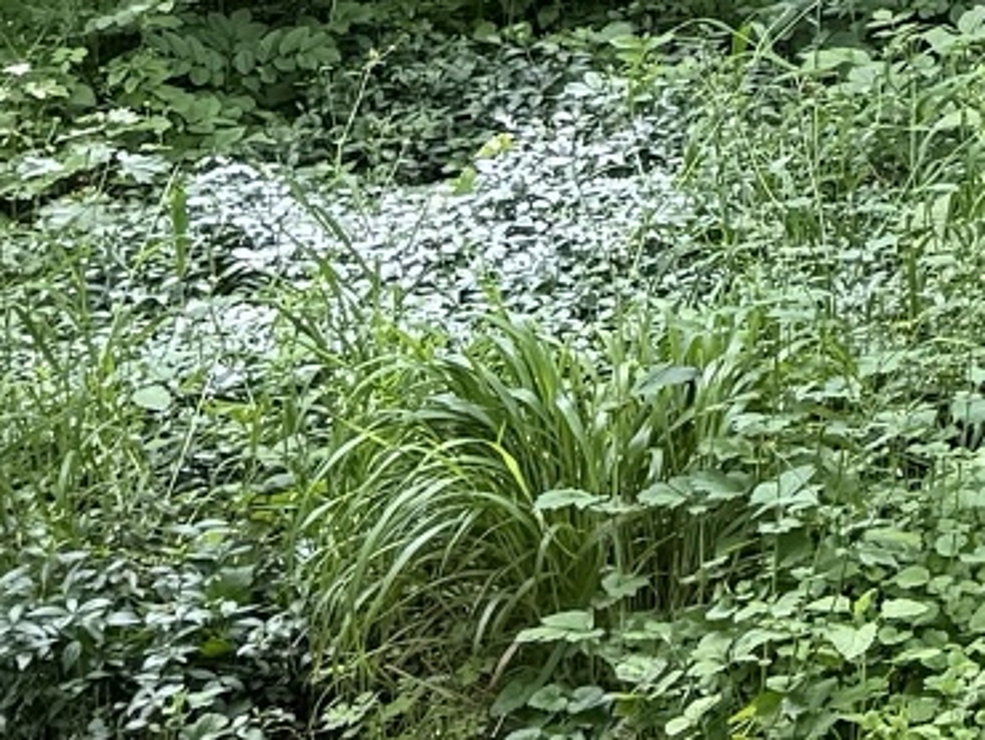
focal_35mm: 166
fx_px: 4727
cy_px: -910
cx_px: 2598
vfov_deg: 8.3
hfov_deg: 10.0
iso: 64
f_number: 1.78
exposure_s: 1/145
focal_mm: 6.76
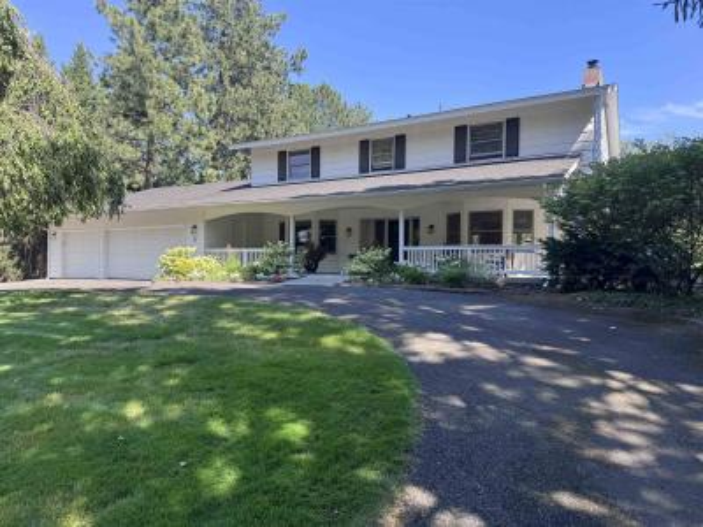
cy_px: 264
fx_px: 487
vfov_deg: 56.8
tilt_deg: -0.9
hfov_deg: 71.6
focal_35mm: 24
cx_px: 352
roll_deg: -0.9
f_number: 1.78
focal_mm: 6.76
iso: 80
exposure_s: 1/832
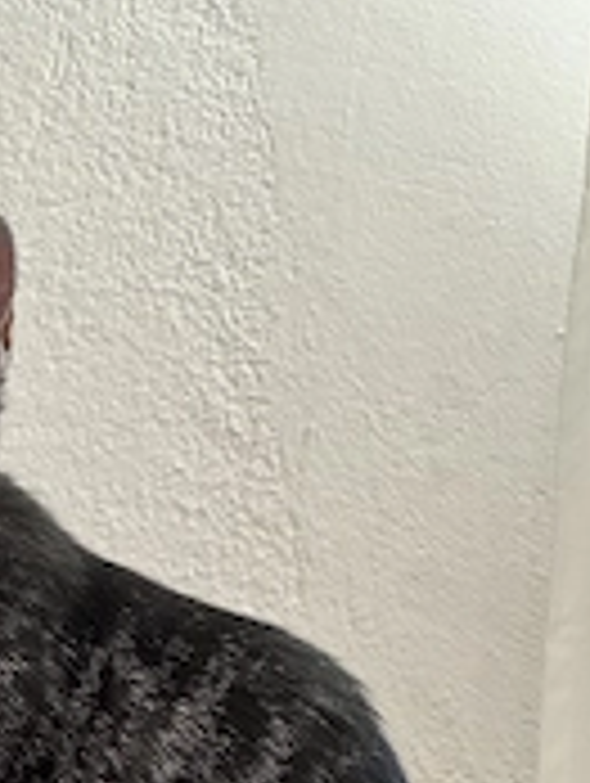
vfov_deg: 11.1
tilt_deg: -3.1
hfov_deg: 8.3
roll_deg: -0.2
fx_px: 4013
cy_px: 716
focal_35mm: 177
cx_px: -59
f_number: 2.8
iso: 125
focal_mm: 9
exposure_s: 1/120
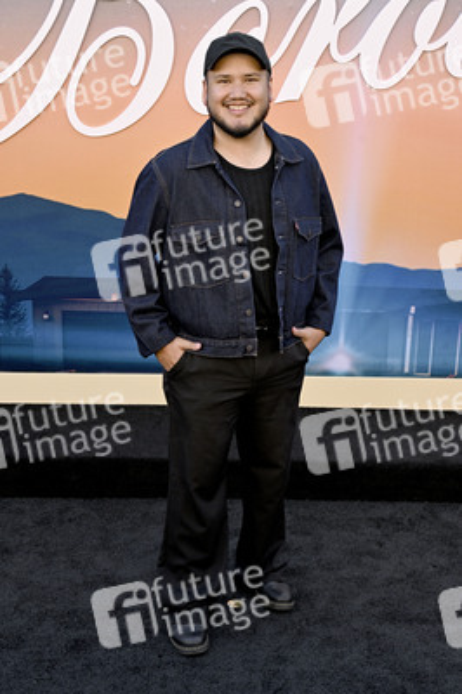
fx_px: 829
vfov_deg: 45.5
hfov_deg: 31.1
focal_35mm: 43
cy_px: 347
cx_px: 231
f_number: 7.1
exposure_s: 1/320
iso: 500
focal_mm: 43
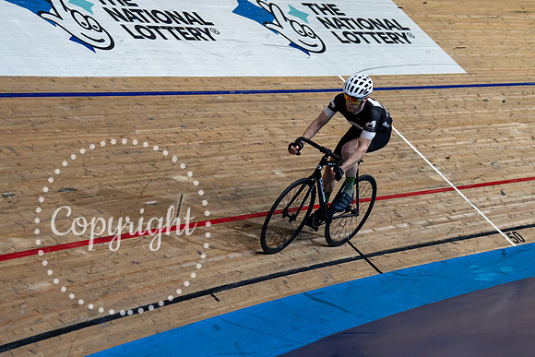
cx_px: 357
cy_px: 119
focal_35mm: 104
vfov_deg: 13.1
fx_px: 1548
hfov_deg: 19.5
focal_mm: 78
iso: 3200
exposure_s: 1/1000
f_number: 2.8
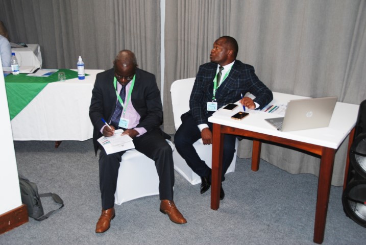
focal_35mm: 42
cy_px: 122
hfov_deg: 46.3
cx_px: 183
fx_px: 428
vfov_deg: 32.0
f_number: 4
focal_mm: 28
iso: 200
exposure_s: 1/60
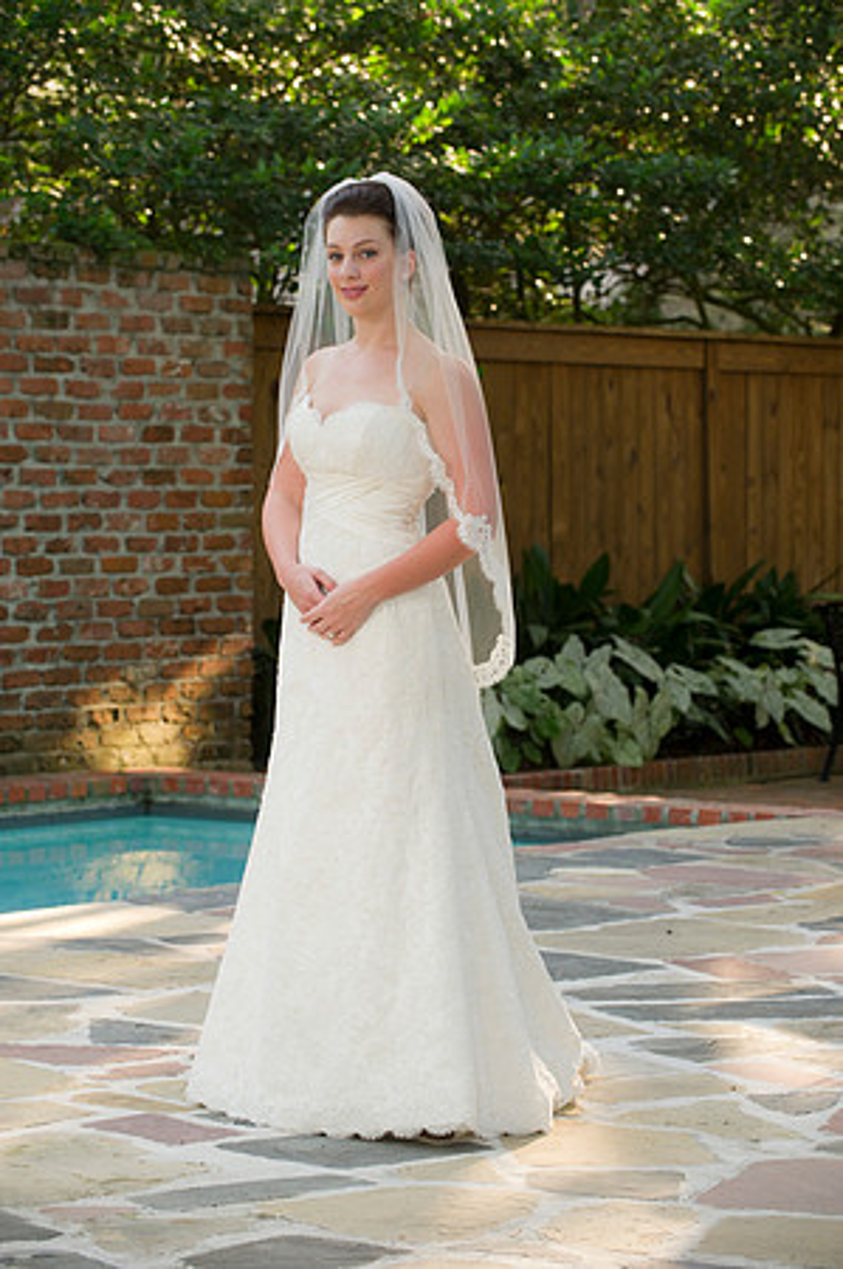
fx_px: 3872
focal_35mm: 110
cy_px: 634
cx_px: 422
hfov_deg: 12.4
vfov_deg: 18.6
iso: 400
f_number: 5
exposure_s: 1/80
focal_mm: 110
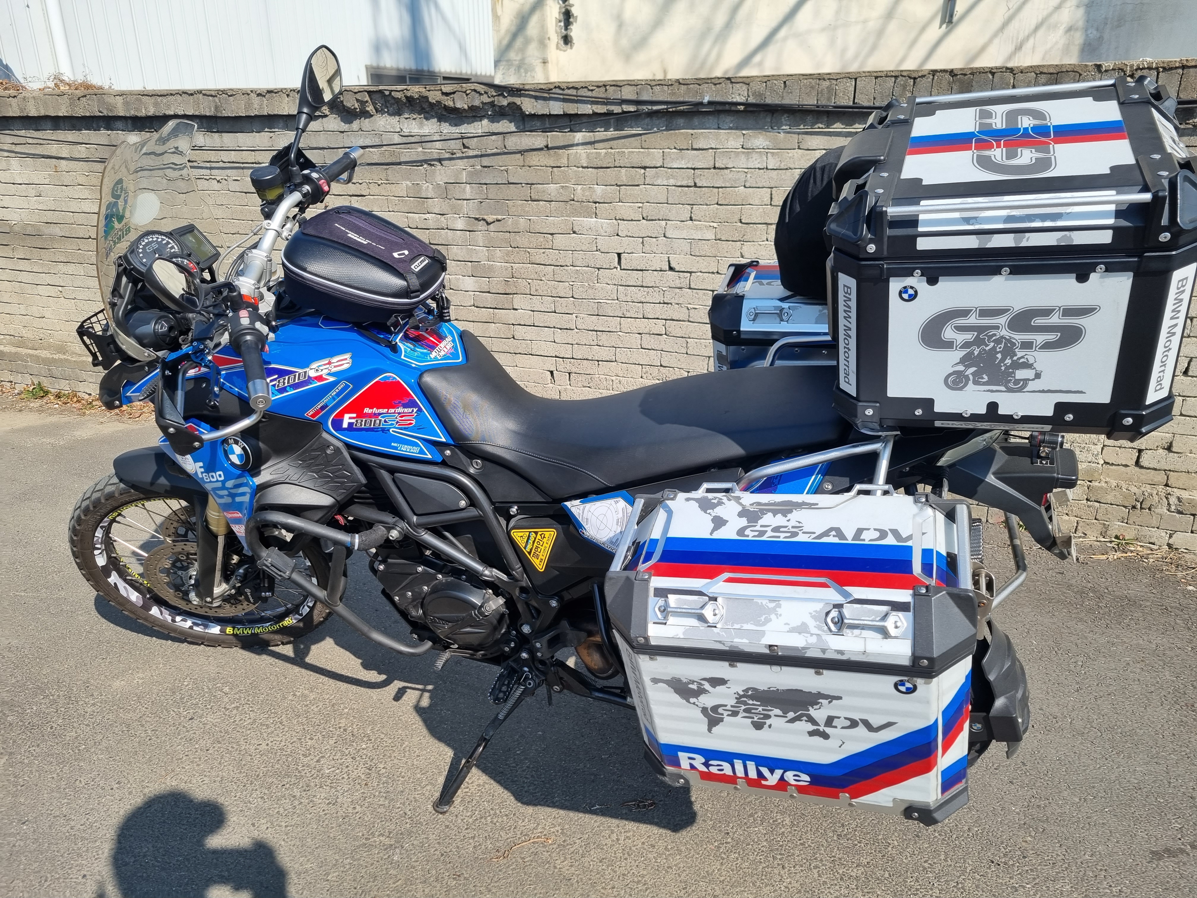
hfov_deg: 67.3
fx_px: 899
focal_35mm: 26
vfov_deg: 53.1
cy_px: 449
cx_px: 598
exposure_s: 1/2336
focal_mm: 5.4
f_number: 1.8
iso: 50
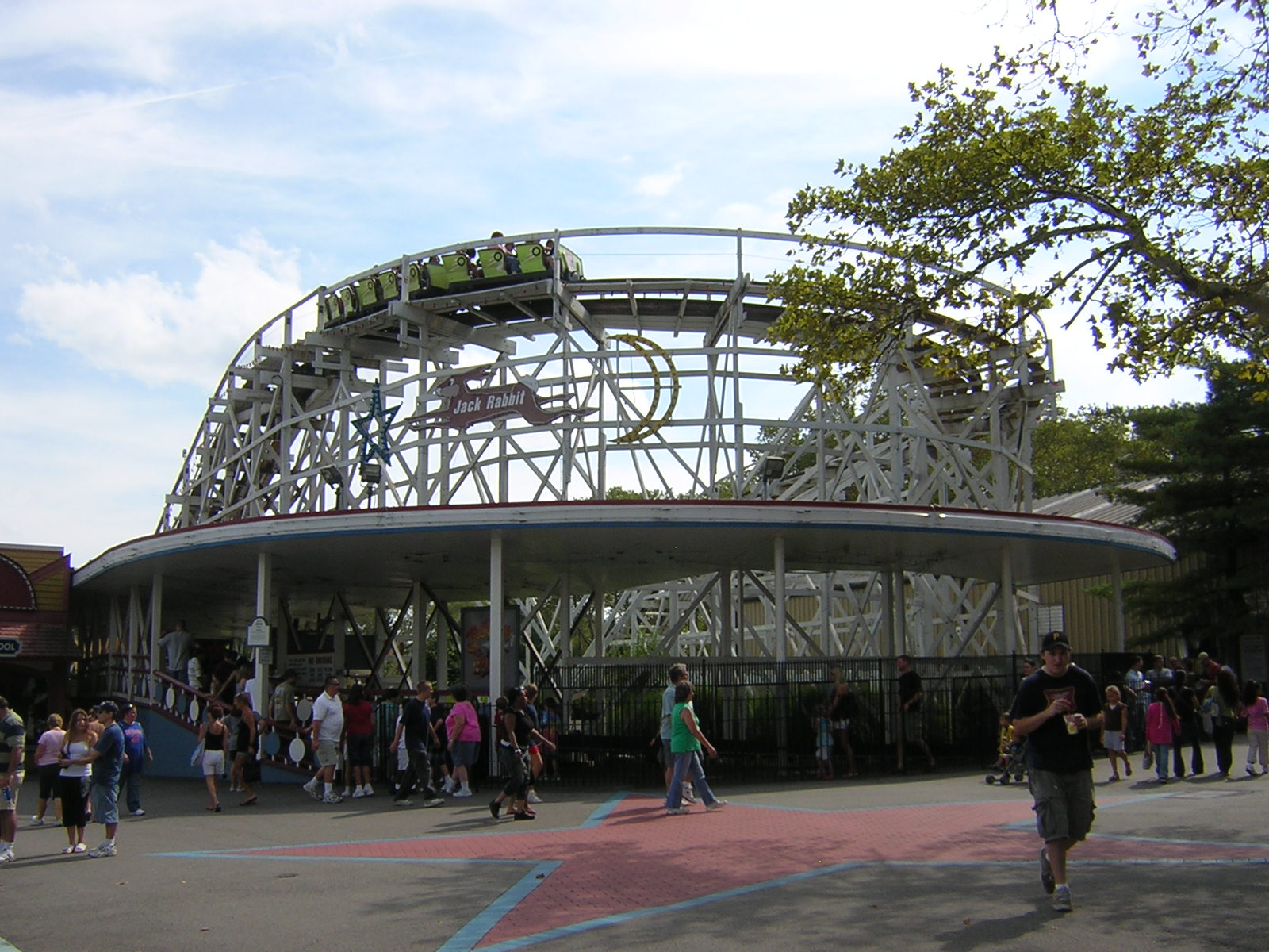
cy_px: 476
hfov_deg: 51.4
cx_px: 634
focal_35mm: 36
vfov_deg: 39.7
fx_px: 1320
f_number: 5.2
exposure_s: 1/304
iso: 100
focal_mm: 4.7
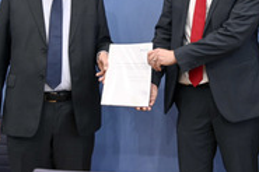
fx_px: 597
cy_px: -35
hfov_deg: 23.2
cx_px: 275
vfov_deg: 15.8
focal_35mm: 83
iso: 6400
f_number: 5.6
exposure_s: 1/640
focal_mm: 34
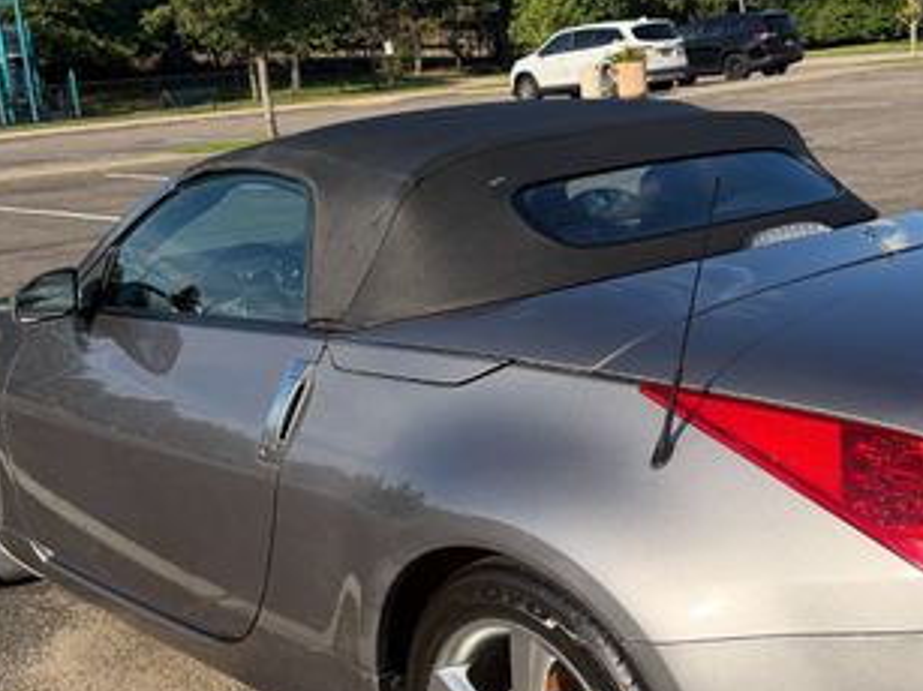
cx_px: 592
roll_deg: +4.3
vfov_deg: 29.1
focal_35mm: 50
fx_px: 1333
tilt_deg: -14.2
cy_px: 394
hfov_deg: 37.9
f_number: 1.78
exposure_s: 1/4975
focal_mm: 6.76
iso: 100
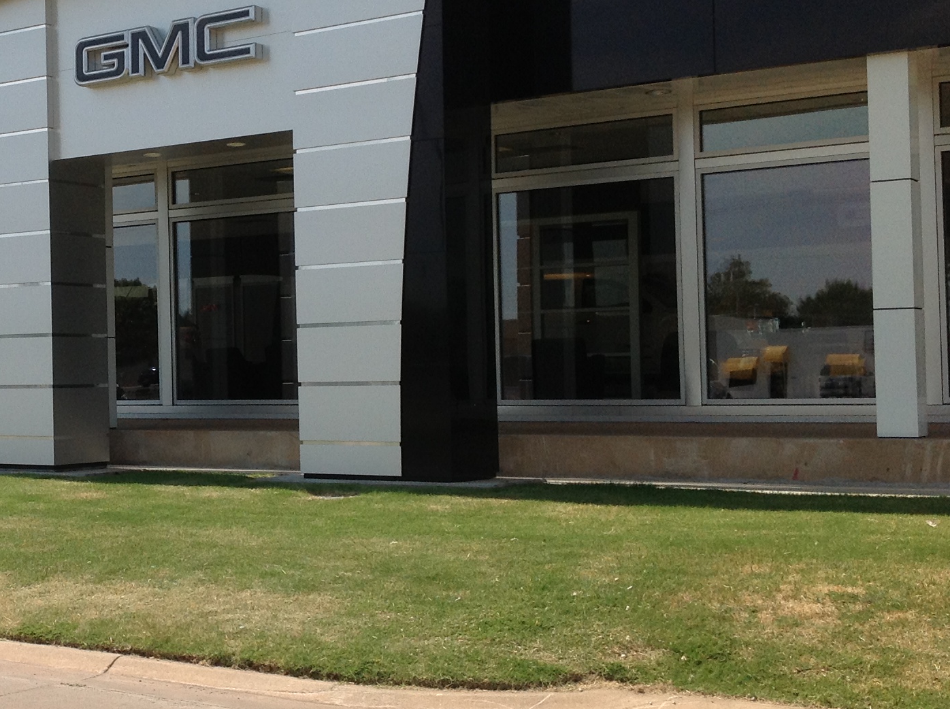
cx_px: 83
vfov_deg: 22.5
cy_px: 343
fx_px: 1781
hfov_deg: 28.6
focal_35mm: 65
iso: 50
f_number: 2.4
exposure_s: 1/2160
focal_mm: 4.28
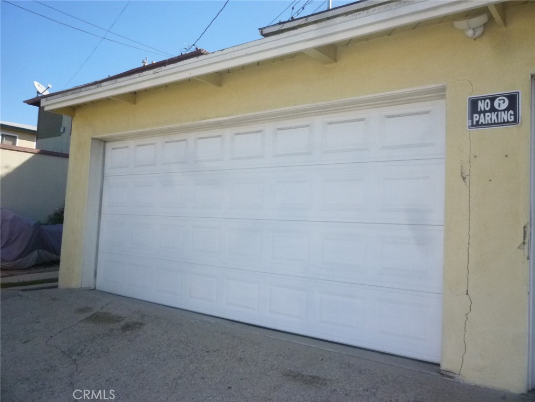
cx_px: 268
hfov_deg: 61.7
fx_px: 448
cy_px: 201
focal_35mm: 29
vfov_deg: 48.2
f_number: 6.3
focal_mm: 5.2
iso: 400
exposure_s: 1/800
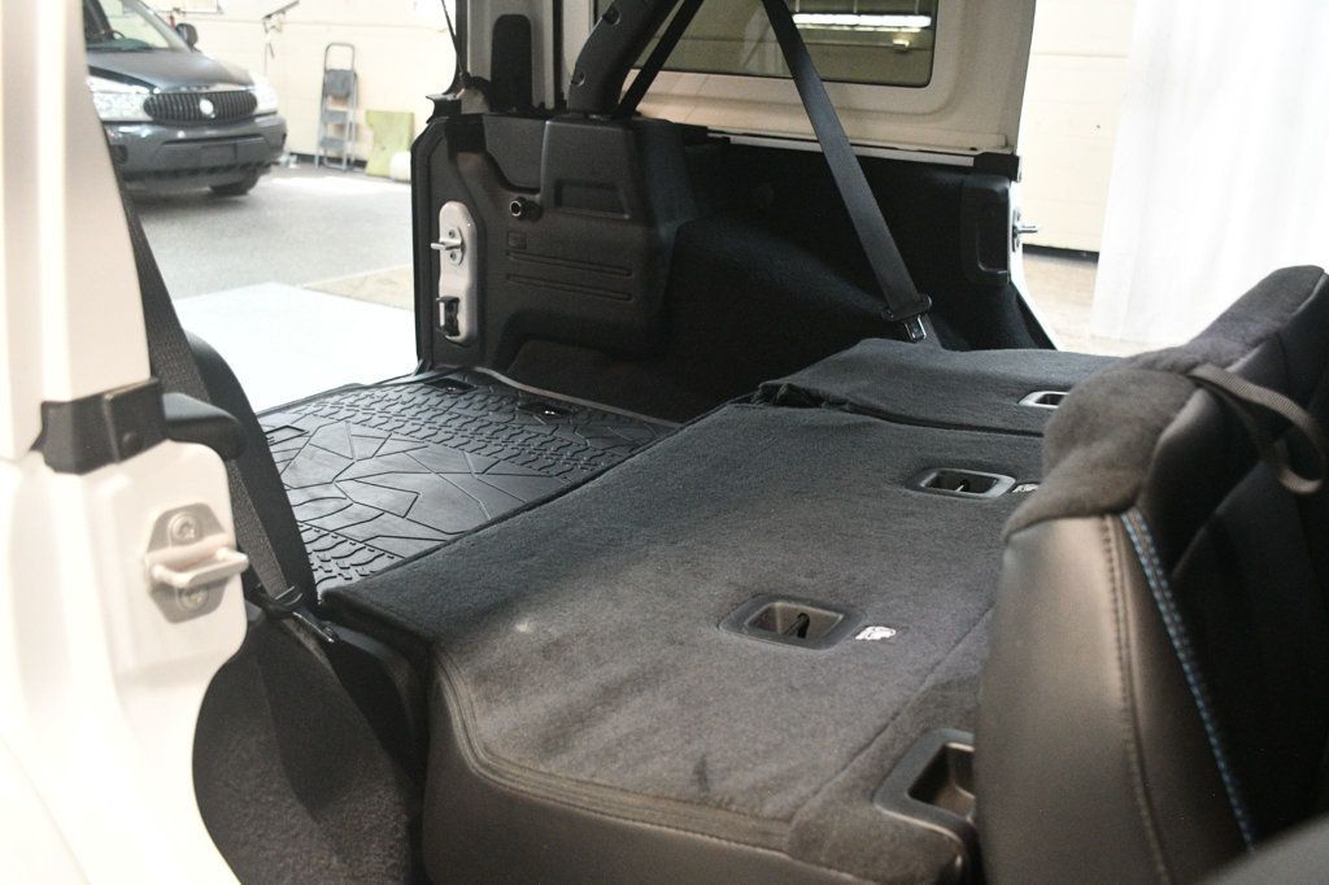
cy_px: 442
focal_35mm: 34
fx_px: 1255
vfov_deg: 38.9
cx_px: 664
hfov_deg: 55.8
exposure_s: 1/60
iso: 4000
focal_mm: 23
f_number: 3.8
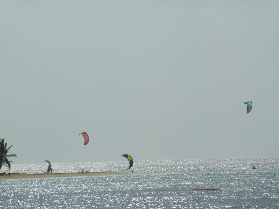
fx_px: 2418
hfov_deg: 6.6
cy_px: 104
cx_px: 140
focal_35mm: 300
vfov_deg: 5.0
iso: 100
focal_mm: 49.2
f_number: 6.3
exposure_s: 1/2000
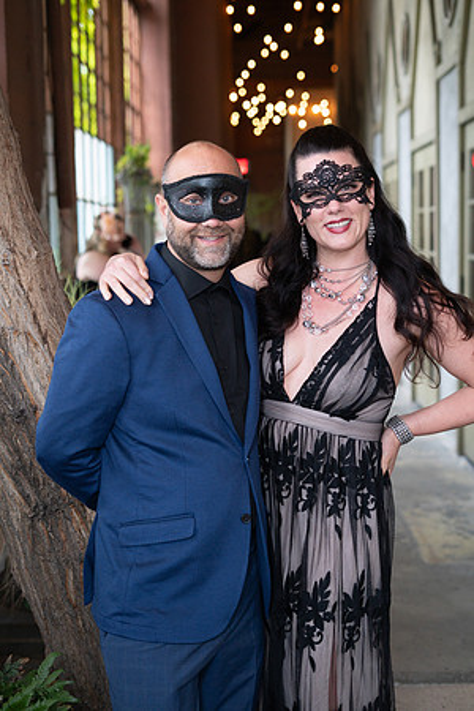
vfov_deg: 39.6
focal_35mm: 50
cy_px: 356
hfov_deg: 27.0
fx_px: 987
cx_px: 237
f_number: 2.8
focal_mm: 50
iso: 400
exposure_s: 1/125
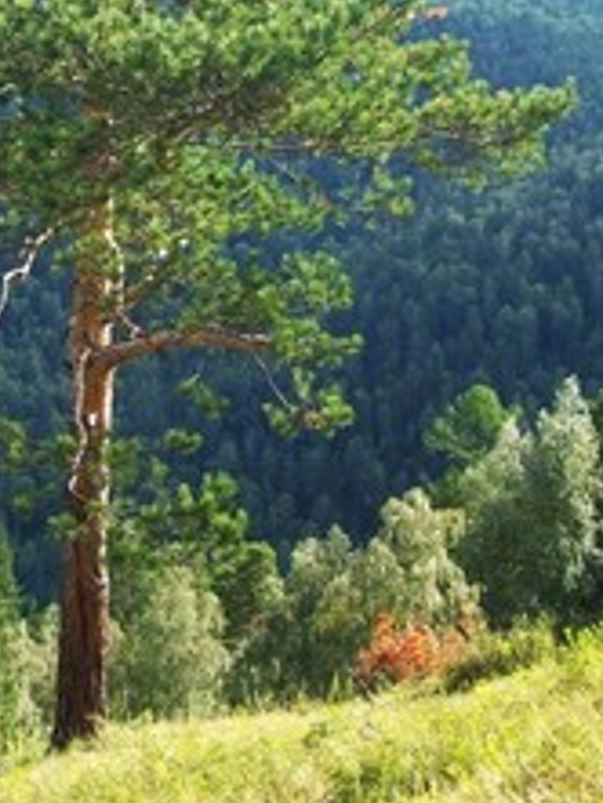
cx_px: 82
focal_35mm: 95
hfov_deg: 15.4
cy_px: 145
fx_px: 2204
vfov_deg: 20.4
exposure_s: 1/276
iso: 64
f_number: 3.2
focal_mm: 7.1
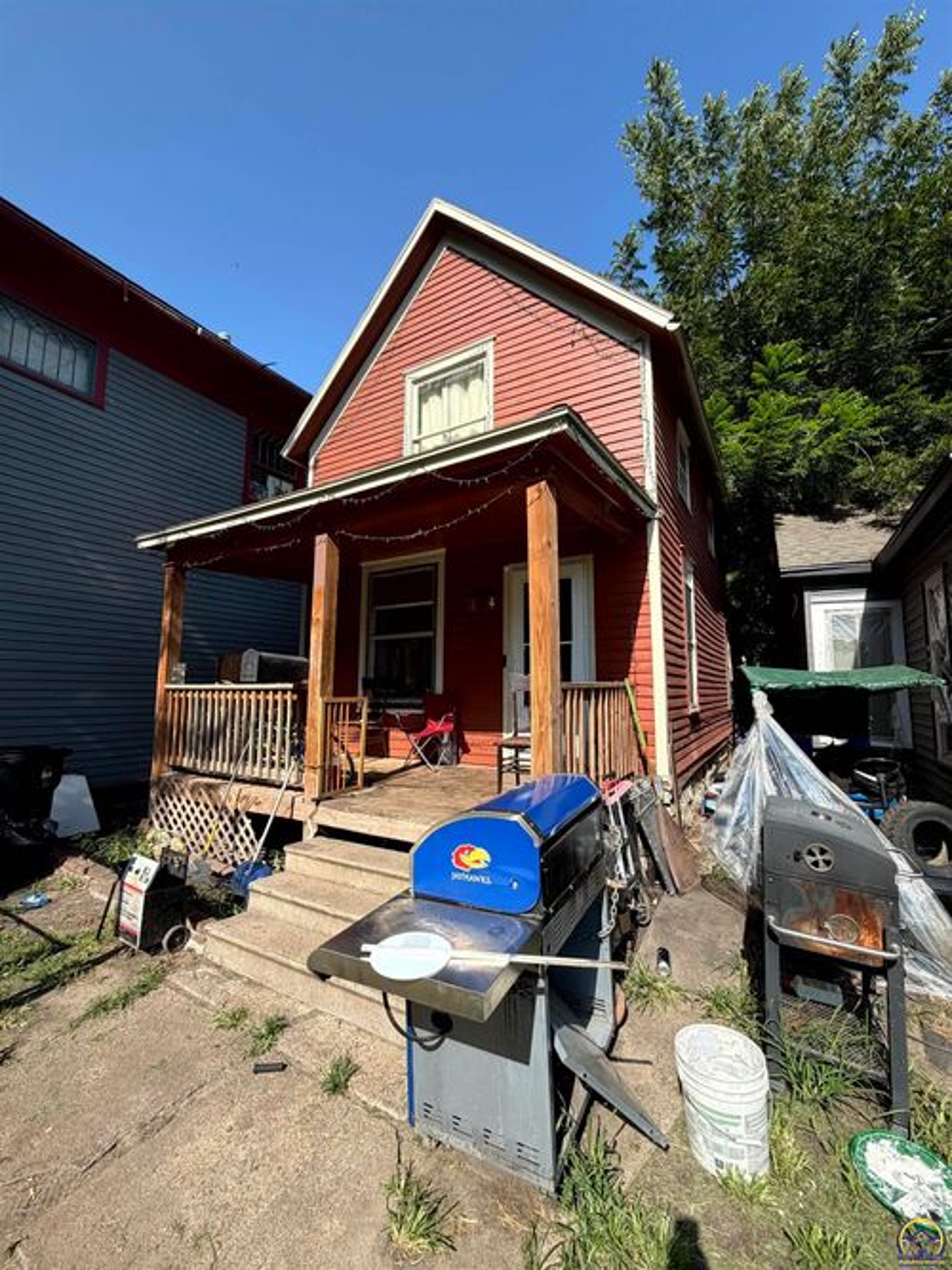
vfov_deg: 102.1
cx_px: 476
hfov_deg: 85.7
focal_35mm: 14
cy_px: 635
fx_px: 514
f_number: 2.2
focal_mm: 2.22
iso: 40
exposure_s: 1/770
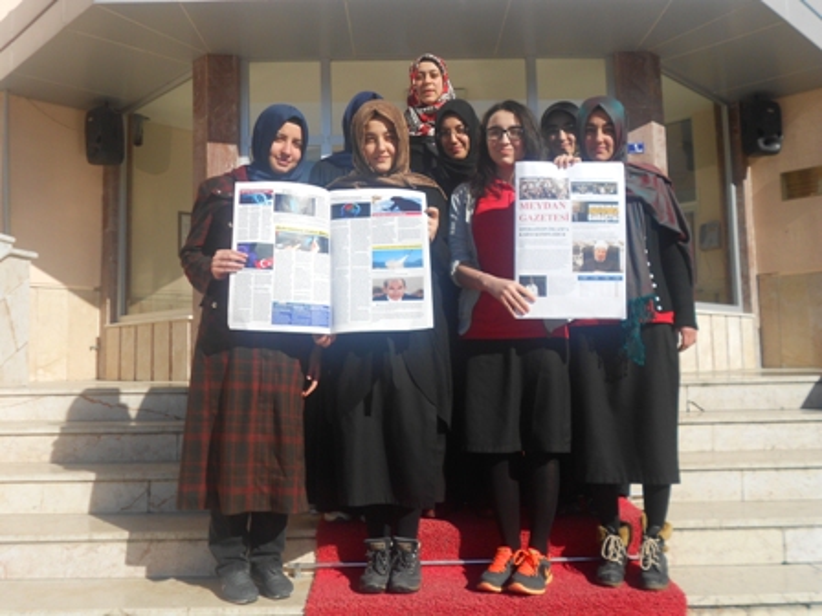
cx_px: 411
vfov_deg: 44.2
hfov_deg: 56.8
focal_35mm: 32
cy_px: 308
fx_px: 760
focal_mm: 5.8
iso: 80
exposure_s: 1/1250
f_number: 3.6
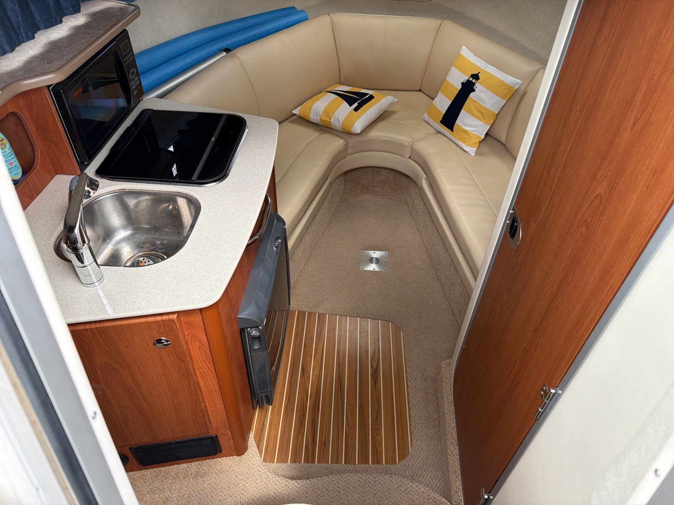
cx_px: 337
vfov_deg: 56.8
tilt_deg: -42.2
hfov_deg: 71.6
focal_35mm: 24
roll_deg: +0.0
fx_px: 467
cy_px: 252
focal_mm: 6.76
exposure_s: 1/484
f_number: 1.78
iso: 100
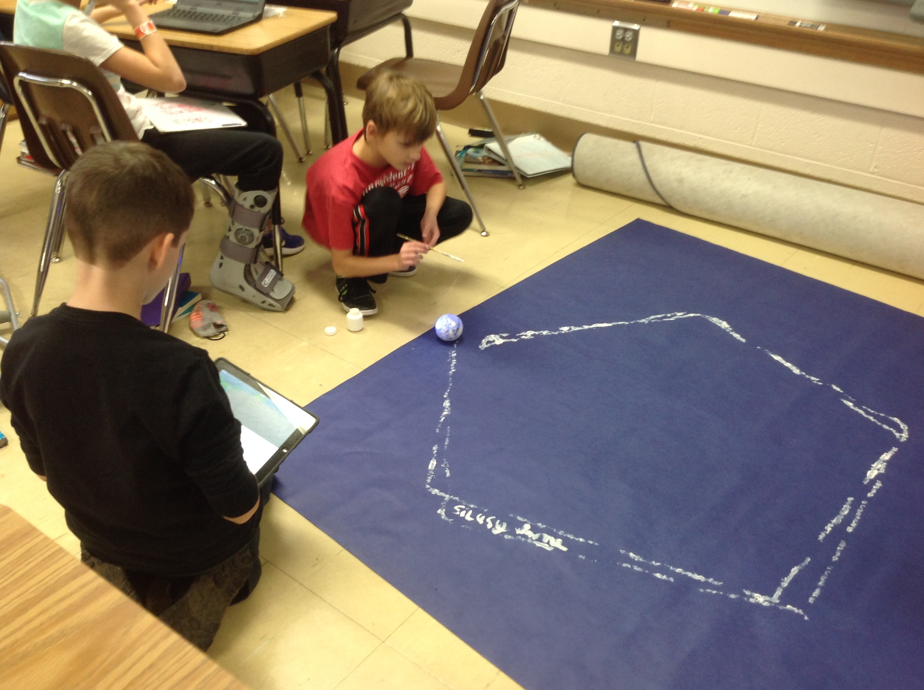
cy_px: 345
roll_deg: -2.3
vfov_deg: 40.6
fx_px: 933
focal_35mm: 35
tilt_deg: -32.0
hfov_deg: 52.7
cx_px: 462
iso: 80
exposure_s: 1/15
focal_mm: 4.28
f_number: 2.4
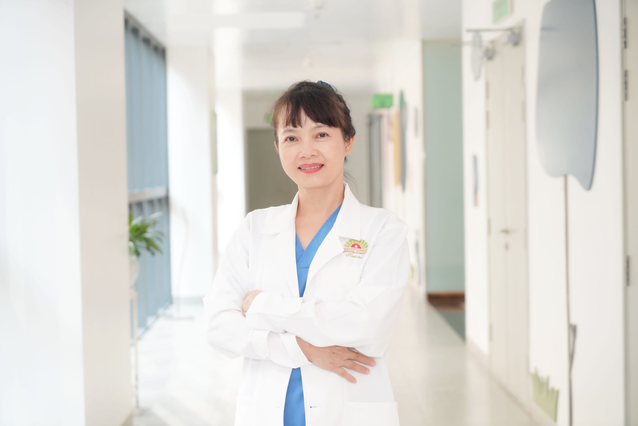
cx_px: 319
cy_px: 213
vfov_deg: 19.5
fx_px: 1241
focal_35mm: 70
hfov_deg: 28.8
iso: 1250
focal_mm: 70
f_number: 4
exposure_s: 1/200
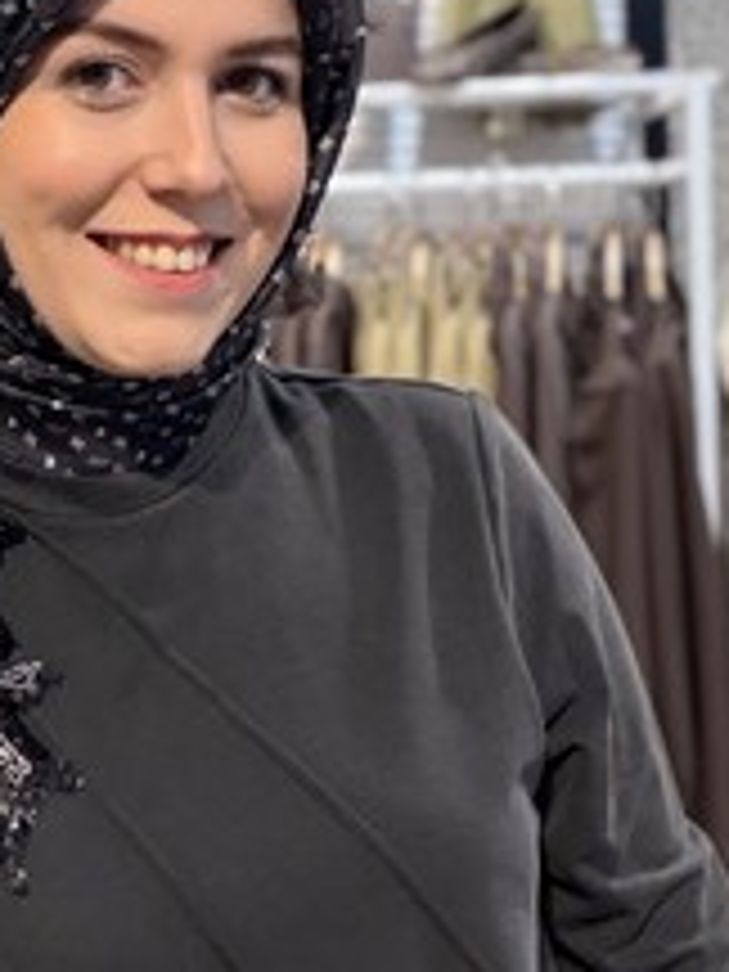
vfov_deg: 26.3
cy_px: 484
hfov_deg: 19.7
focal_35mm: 74
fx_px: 2078
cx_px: 140
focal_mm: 2.71
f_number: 1.9
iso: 64
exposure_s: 1/100
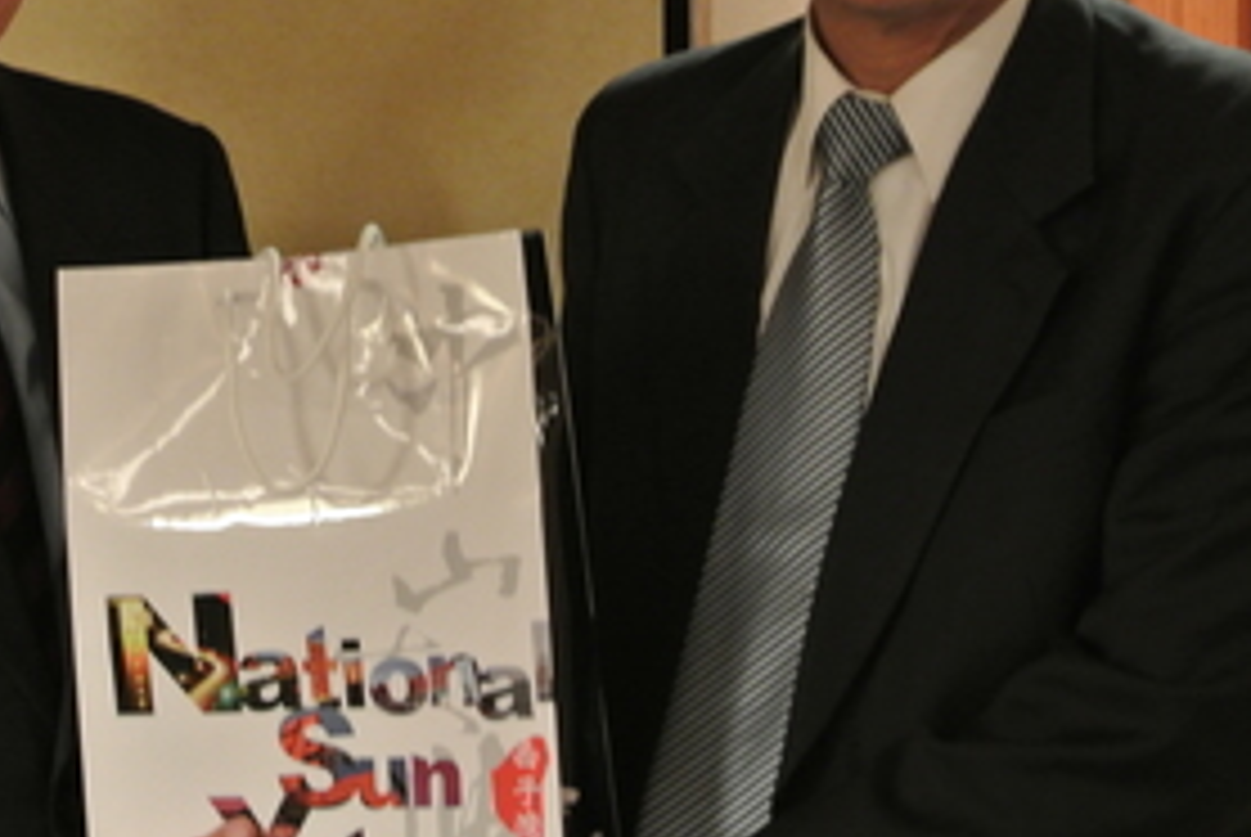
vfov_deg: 12.9
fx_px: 3687
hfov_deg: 19.1
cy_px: 263
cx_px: 338
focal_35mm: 106
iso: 800
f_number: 5
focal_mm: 21.9
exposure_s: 1/6
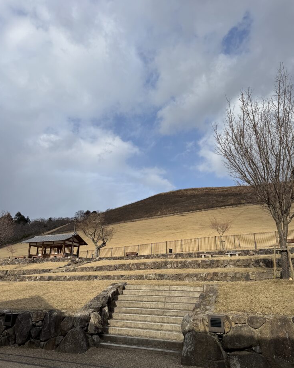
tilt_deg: +16.8
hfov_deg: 54.9
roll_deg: -0.9
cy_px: 204
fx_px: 283
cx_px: 151
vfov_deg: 65.9
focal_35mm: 26
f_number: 1.78
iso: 80
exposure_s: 1/5814
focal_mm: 6.76
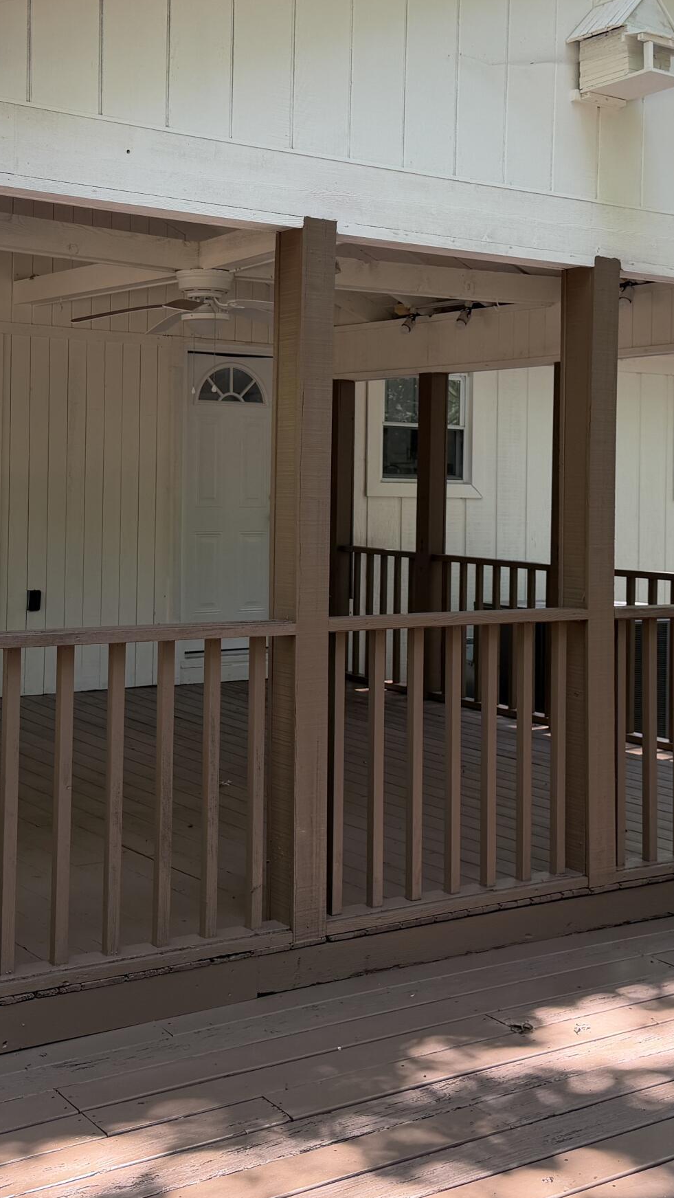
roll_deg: -0.7
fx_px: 1429
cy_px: 480
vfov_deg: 45.2
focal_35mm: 45
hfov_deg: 26.5
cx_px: 275
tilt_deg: +0.3
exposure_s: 1/218
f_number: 1.78
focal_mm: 6.76
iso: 80
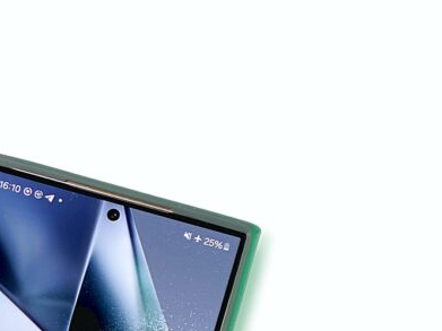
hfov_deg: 18.6
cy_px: 485
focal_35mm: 104
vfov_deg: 13.5
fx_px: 1328
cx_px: 34
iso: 200
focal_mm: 16
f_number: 1.8
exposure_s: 1/100
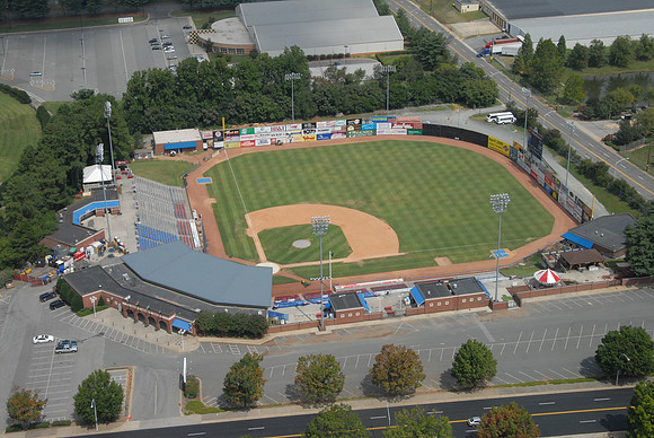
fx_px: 1037
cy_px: 219
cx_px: 327
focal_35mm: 57
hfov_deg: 35.0
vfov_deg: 23.8
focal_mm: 38
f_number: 16
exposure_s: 1/640
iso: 400
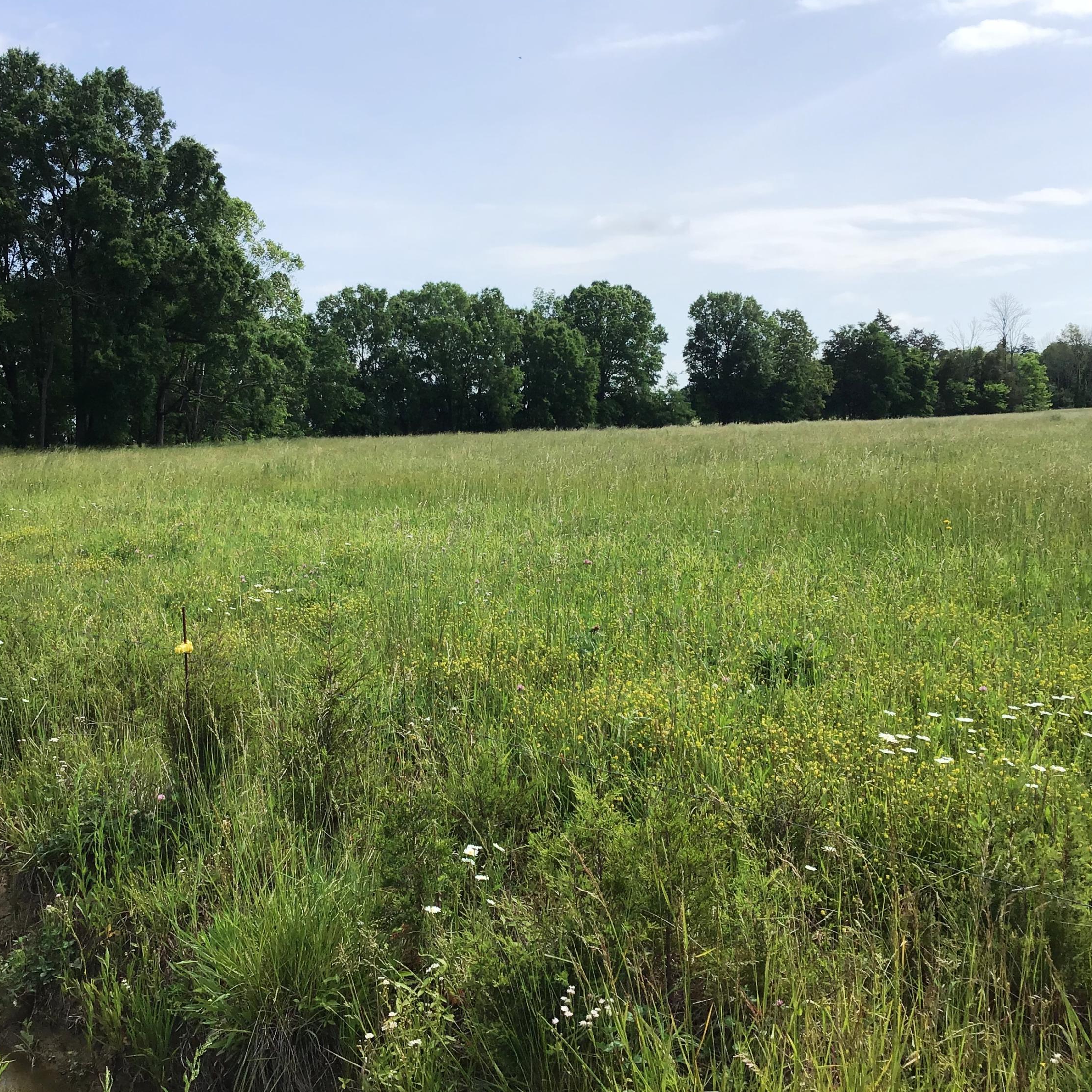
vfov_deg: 44.9
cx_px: 465
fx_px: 1321
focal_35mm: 37
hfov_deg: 44.8
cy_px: 547
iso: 25
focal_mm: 3.3
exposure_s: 1/1359
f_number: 2.4
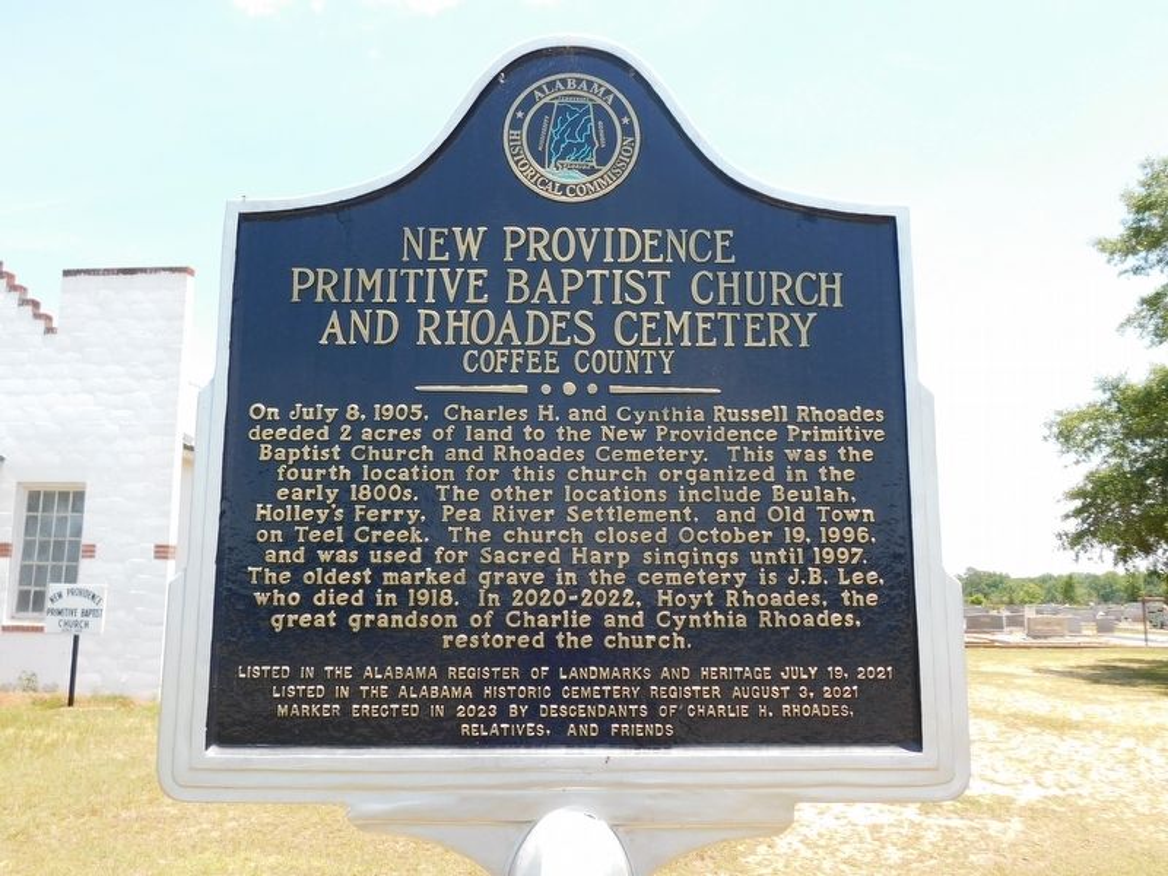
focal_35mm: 30
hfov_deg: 60.0
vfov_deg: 46.8
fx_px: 1012
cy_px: 438
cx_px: 584
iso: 125
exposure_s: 1/500
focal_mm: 5.3
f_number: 3.2
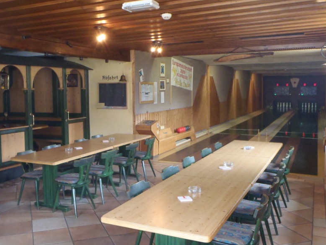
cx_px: 140
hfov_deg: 50.0
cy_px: 111
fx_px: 348
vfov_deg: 38.6
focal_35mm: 37
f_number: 3.5
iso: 500
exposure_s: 1/30
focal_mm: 5
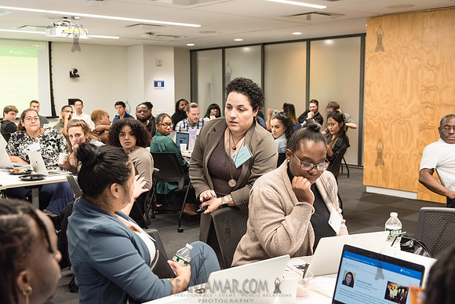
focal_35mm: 44
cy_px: 152
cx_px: 228
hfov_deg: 44.2
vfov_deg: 30.3
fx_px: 560
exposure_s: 1/200
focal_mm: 44
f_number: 4.5
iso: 2500
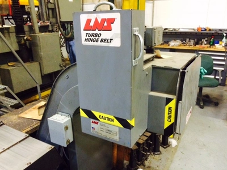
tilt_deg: -22.4
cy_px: 85
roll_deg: +0.3
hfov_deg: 61.7
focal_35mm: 29
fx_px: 190
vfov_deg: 48.2
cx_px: 114
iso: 320
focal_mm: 4.15
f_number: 2.2
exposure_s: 1/30
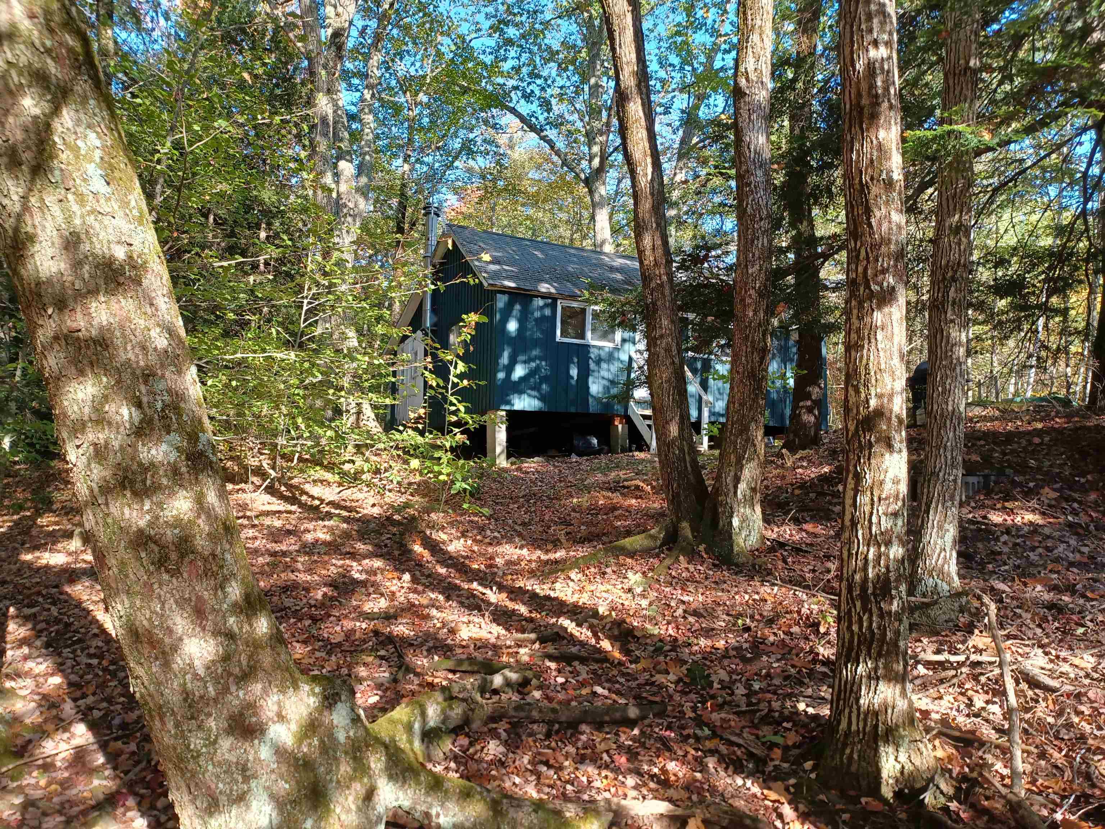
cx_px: 552
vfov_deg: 54.9
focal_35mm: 25
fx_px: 798
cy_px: 414
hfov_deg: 69.4
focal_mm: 4.6
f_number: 1.8
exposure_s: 1/50
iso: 40
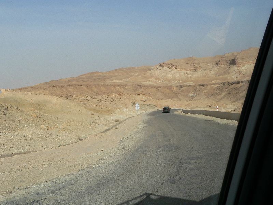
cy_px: 102
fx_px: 284
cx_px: 136
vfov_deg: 39.7
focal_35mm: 36
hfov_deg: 51.4
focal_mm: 6
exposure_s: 1/500
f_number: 5.6
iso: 80
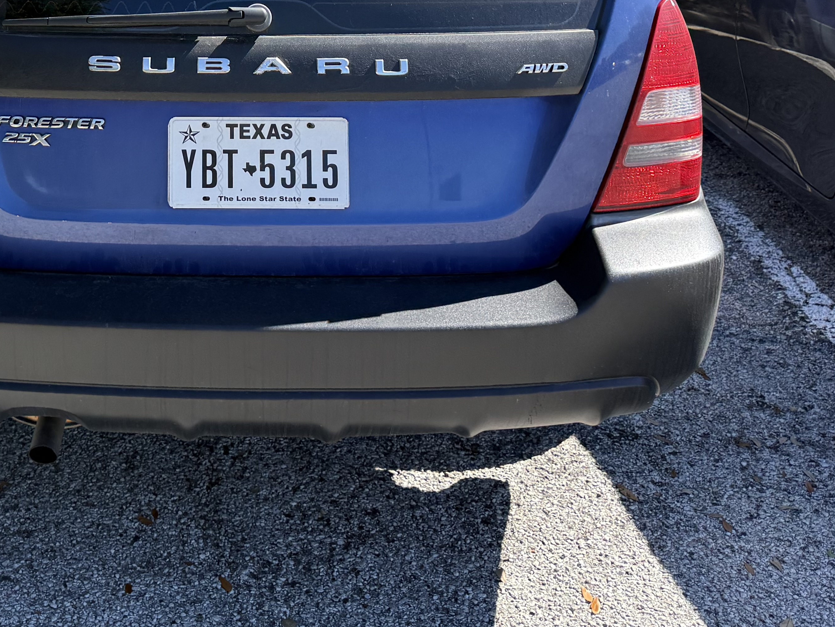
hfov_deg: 36.5
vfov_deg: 26.8
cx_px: 194
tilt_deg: -6.4
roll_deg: -0.5
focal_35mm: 51
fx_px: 1230
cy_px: -18
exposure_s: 1/1553
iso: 100
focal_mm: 6.76
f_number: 1.78
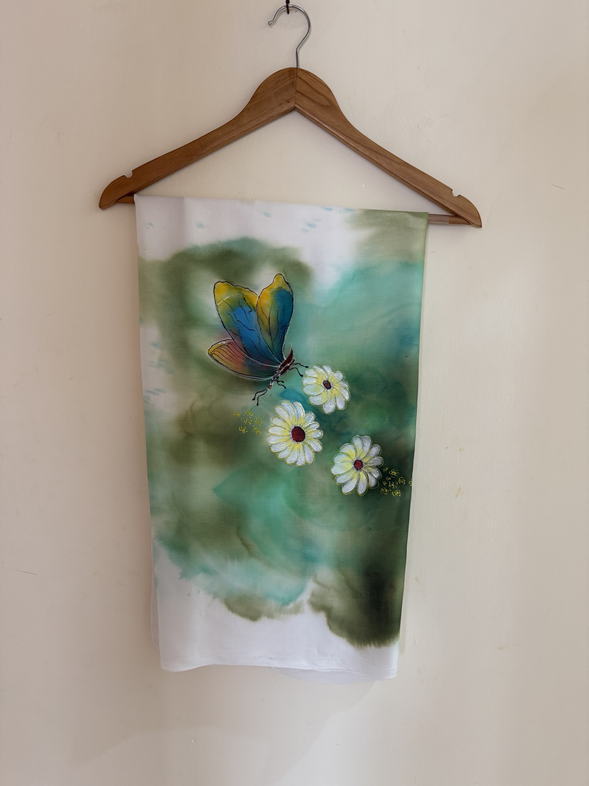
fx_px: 544
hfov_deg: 56.8
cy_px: 393
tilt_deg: -6.4
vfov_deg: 71.6
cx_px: 294
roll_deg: -0.6
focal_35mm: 24
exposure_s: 1/50
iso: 160
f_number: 1.78
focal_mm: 6.76
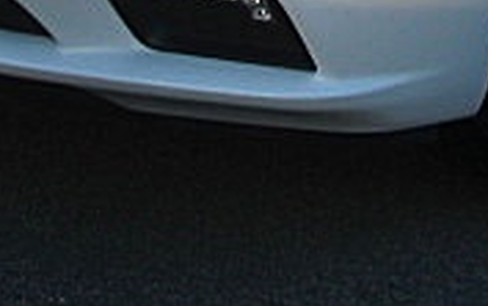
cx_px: 328
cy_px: -165
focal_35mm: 138
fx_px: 1837
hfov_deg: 15.1
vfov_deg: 9.2
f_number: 2.8
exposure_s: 1/250
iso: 50
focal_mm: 6.3
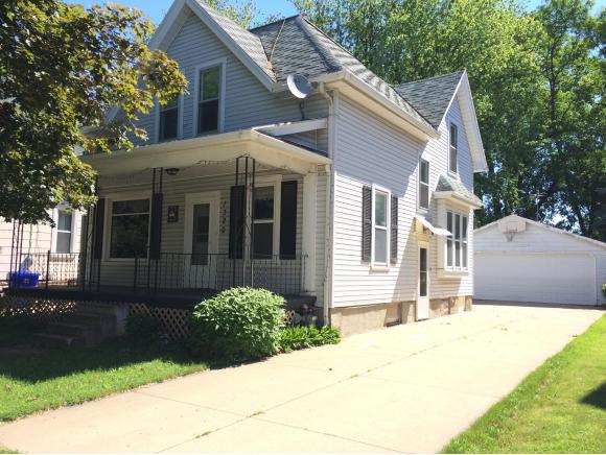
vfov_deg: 48.3
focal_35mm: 29
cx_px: 303
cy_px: 228
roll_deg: -0.6
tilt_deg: +3.6
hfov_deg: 61.6
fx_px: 508
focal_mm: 4.15
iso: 32
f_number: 2.2
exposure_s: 1/855
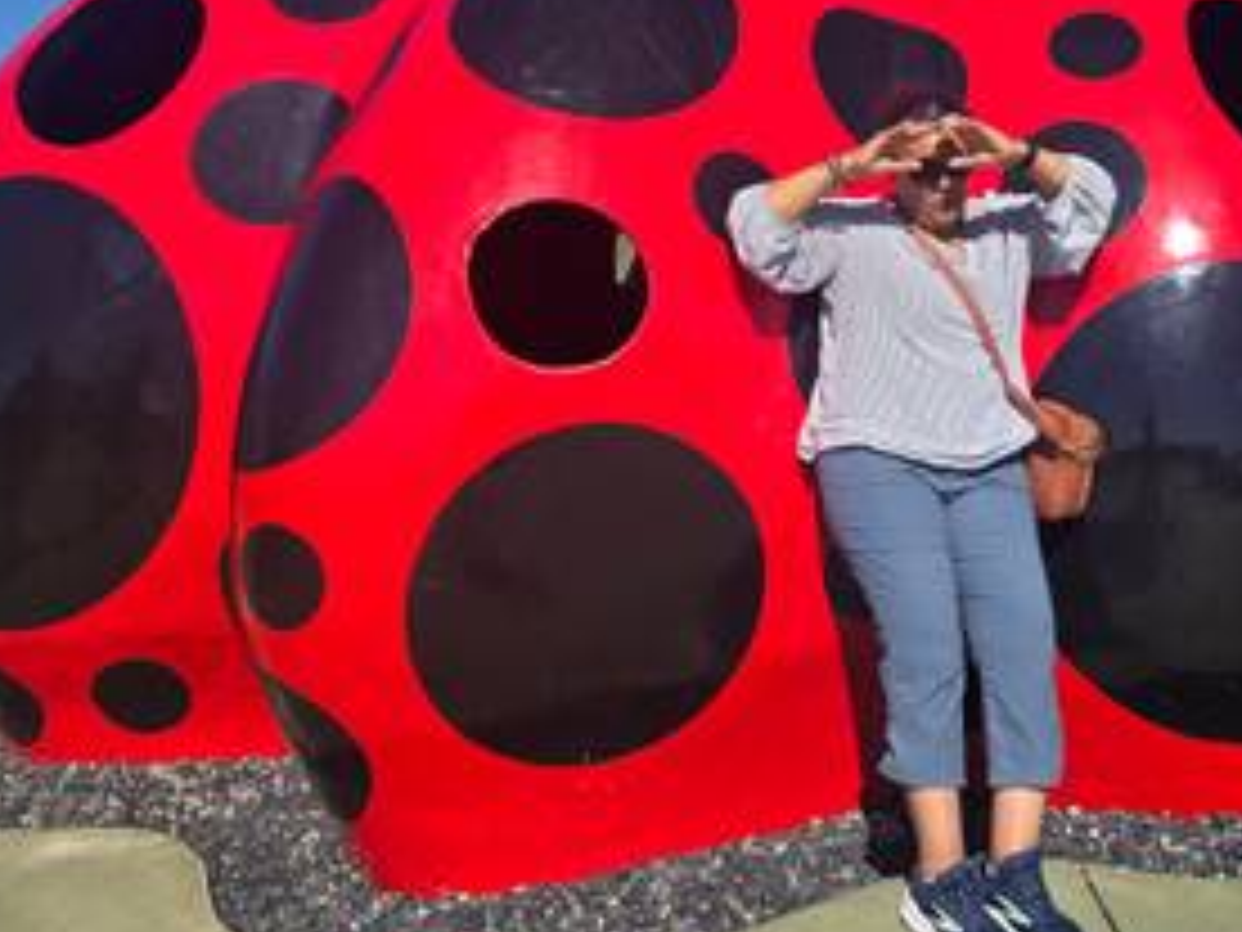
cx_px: 824
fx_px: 1435
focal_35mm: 40
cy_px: 252
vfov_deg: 35.3
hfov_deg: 46.1
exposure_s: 1/2503
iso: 25
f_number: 1.8
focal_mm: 5.4
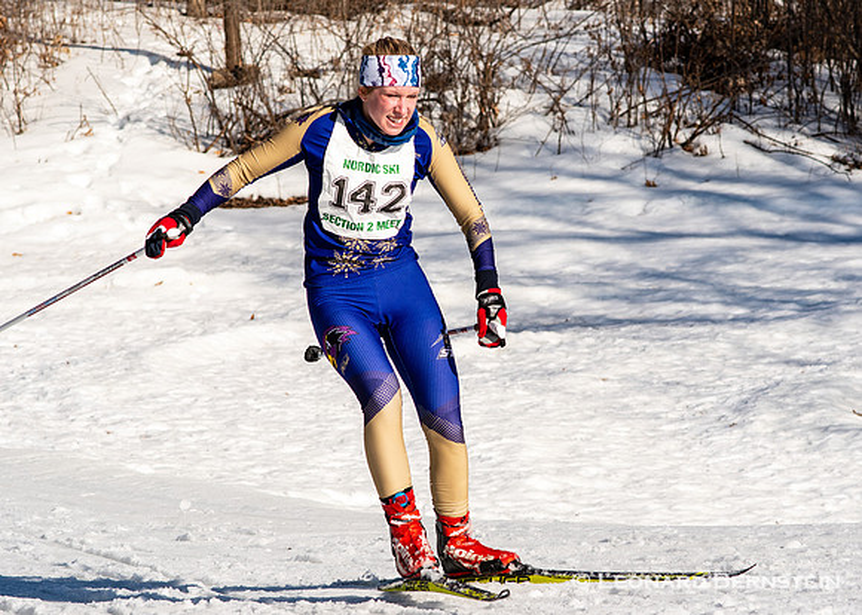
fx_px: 3270
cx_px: 462
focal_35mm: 134
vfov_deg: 10.7
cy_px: 308
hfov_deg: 15.0
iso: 400
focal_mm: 85
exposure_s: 1/2000
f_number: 7.1
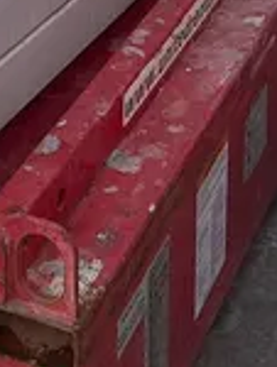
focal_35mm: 127
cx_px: -83
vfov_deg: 13.1
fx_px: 1351
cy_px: -402
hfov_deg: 11.4
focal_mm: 5.7
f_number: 1.5
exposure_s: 1/628
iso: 50
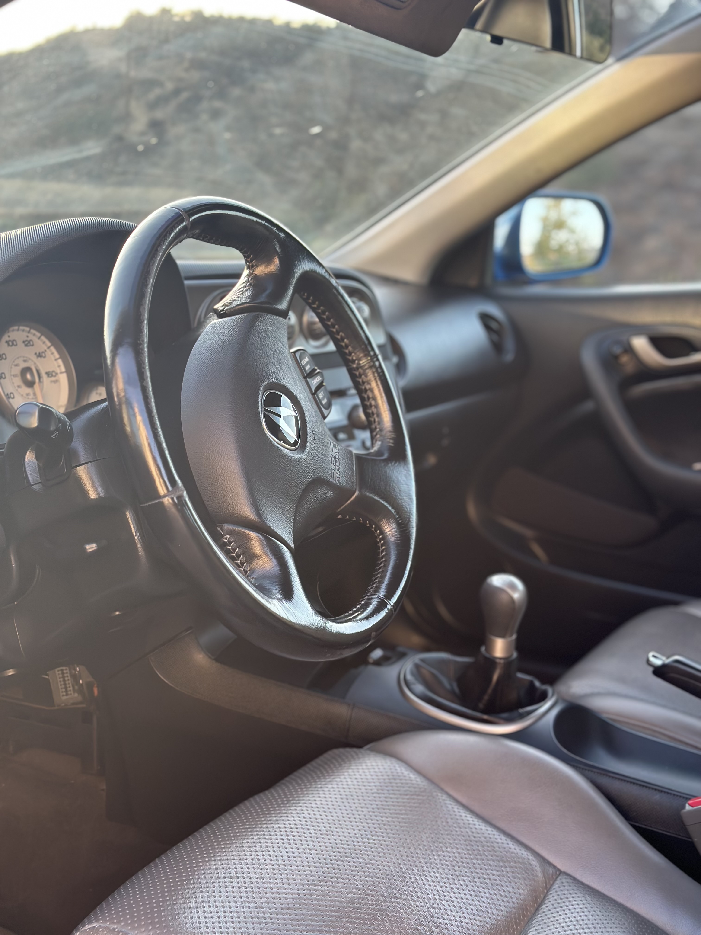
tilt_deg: -9.9
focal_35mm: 48
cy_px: 468
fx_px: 1296
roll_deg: -2.1
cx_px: 350
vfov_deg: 39.7
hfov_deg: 30.3
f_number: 1.78
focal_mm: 6.86
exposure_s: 1/171
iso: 100
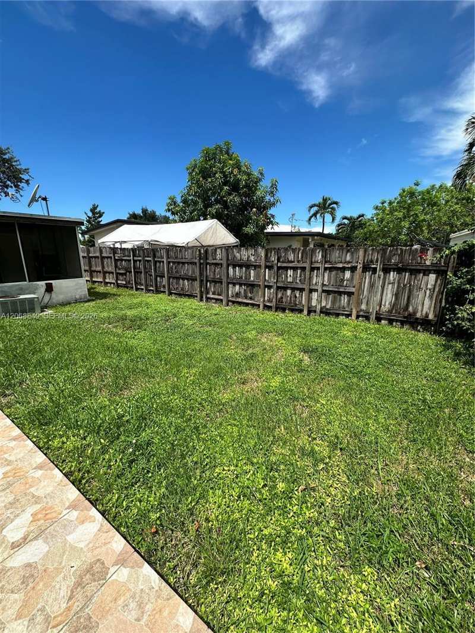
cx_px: 238
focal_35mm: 14
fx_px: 256
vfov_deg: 102.1
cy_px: 316
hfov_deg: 85.7
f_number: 2.2
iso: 40
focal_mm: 2.22
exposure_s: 1/1595
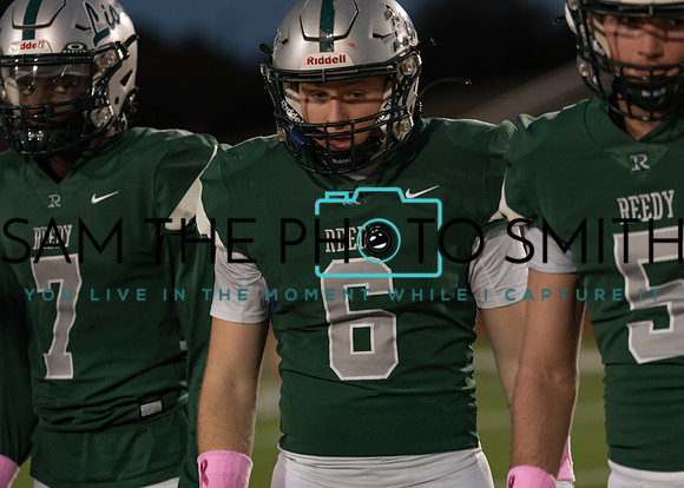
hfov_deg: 12.4
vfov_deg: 8.9
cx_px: 318
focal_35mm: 162
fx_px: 3138
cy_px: 235
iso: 500
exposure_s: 1/320
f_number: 2.8
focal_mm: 142
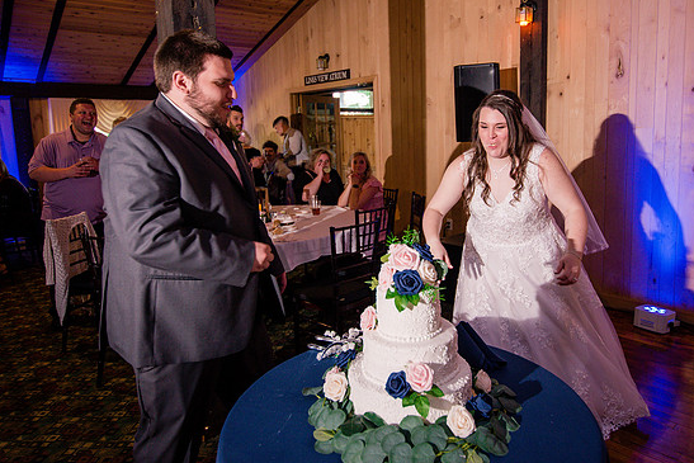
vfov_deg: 49.3
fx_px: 501
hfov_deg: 69.2
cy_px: 190
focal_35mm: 26
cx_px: 385
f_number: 2.8
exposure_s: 1/250
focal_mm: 20
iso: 640
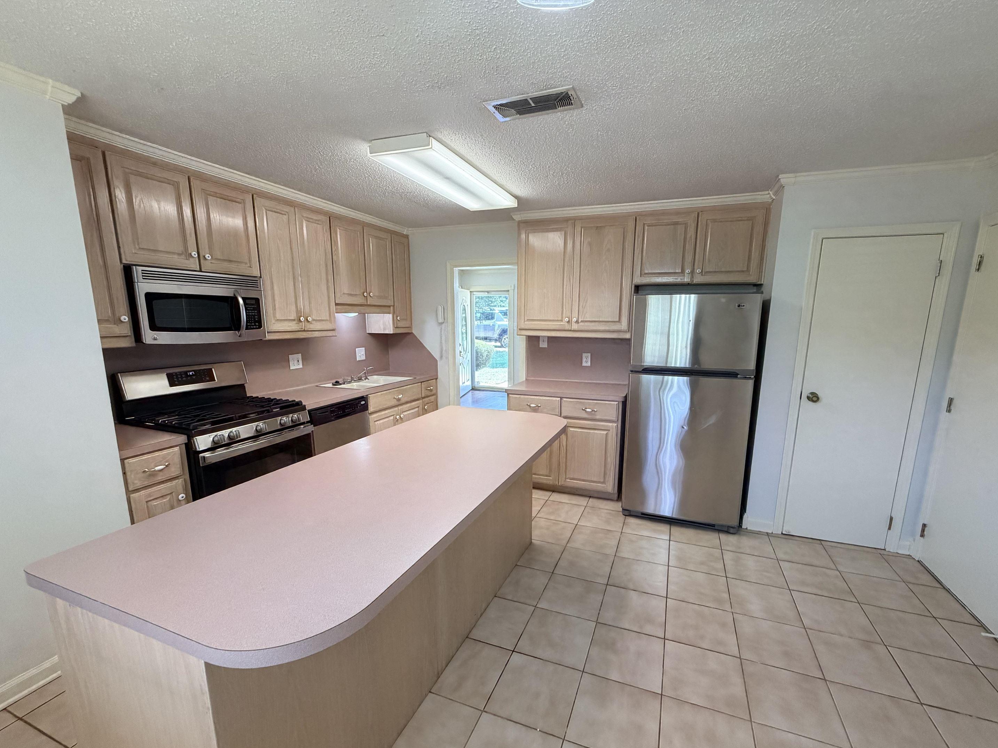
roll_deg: +0.4
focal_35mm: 15
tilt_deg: -11.0
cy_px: 399
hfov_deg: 98.1
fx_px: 432
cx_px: 524
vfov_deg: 81.6
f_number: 2.2
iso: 200
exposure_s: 1/120
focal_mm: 2.22
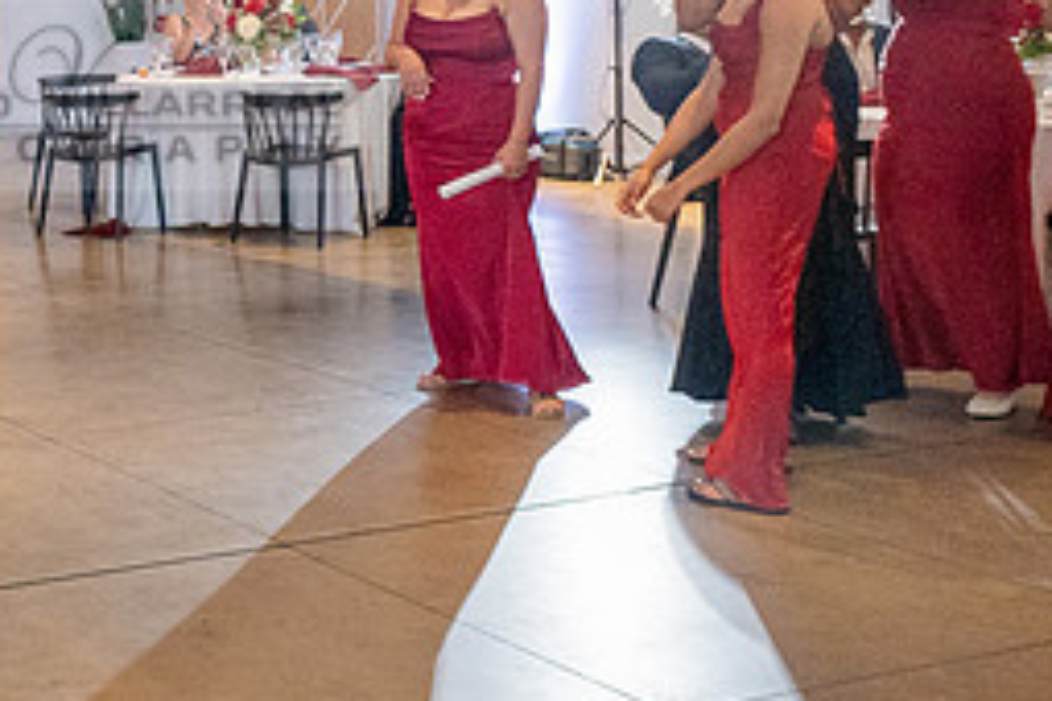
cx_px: -287
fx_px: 2016
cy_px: 121
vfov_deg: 19.5
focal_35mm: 69
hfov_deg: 25.5
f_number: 4
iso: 3200
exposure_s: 1/200
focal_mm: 24
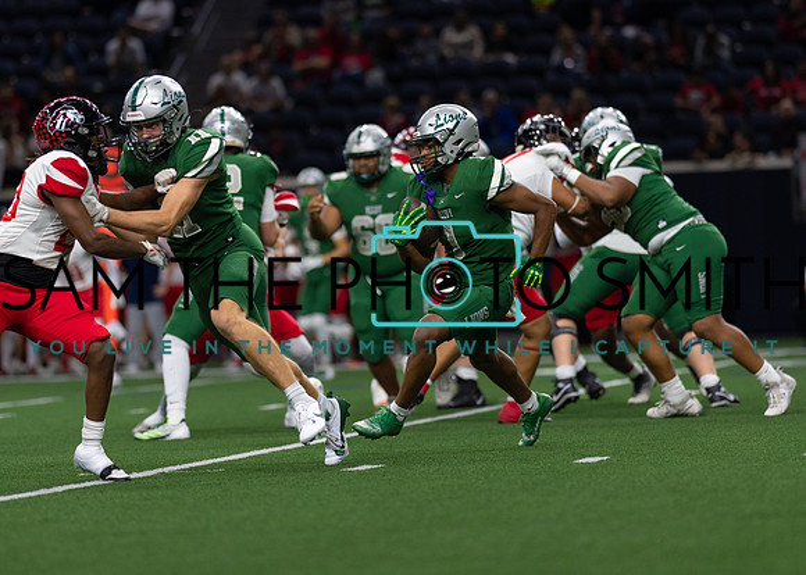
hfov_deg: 8.8
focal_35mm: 228
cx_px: 401
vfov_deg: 6.3
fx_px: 5216
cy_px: 240
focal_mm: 135
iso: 1000
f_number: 1.8
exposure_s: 1/1600
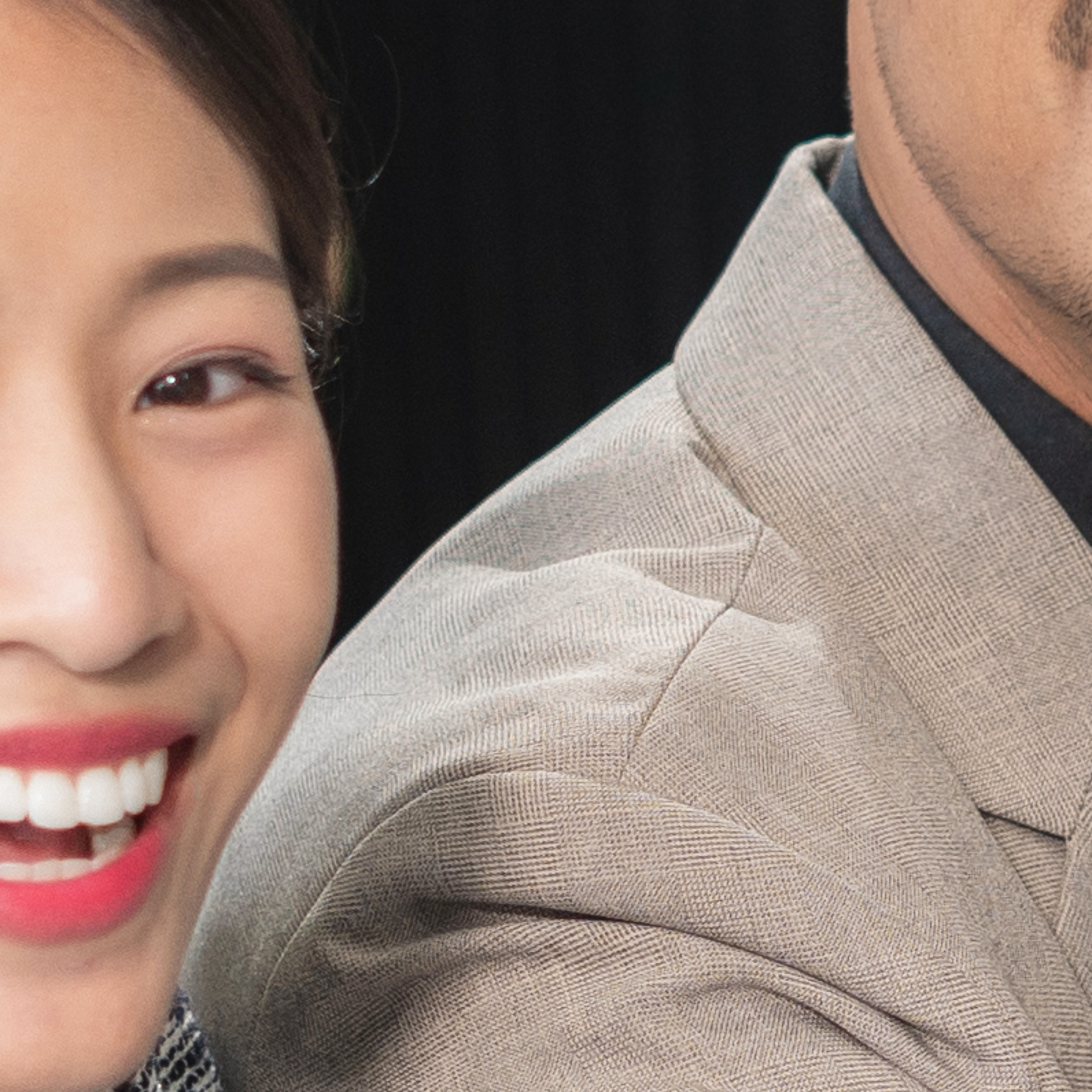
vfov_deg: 4.7
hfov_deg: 4.6
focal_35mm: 374
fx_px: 13348
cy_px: 742
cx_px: 2416
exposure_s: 1/125
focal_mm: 50
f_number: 2.5
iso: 400
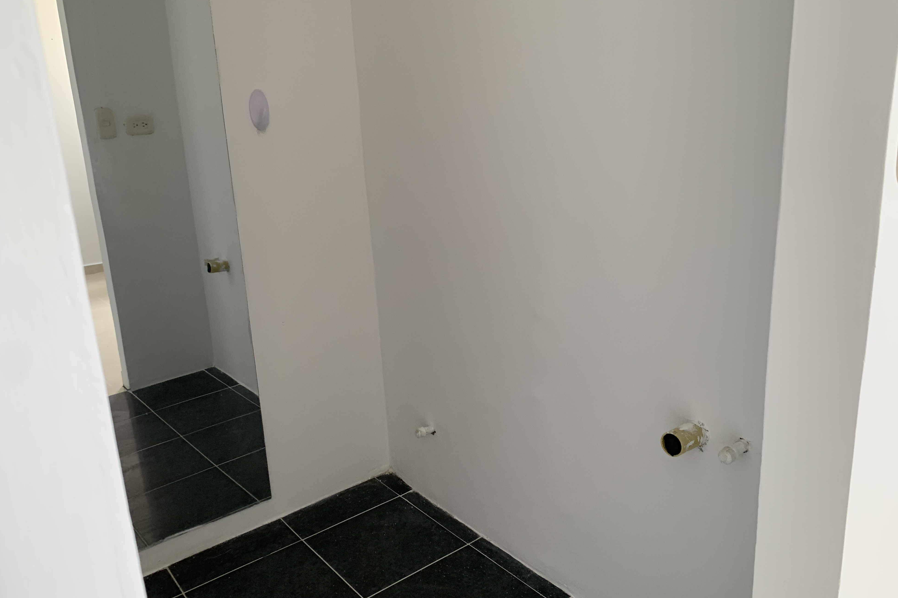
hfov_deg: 65.5
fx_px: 698
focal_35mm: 28
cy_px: 302
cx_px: 455
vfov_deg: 46.4
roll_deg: +2.5
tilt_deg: -16.1
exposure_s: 1/121
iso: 80
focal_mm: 4.25
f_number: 1.8
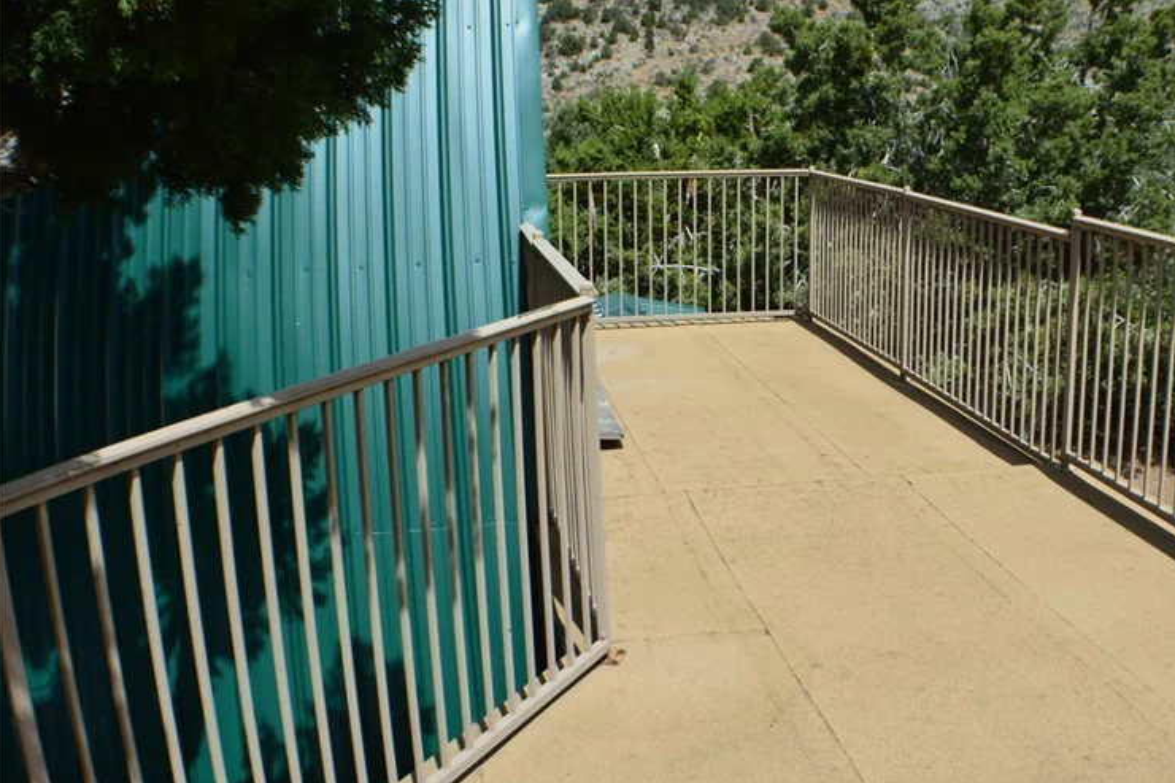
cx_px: 808
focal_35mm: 54
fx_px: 1762
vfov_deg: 25.0
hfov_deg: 36.4
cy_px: 388
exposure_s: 1/125
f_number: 11
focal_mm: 26
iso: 110
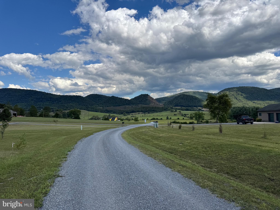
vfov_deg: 56.8
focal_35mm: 24
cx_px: 140
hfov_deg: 71.6
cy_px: 105
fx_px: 194
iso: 80
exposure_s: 1/5348
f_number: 1.78
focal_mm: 6.76
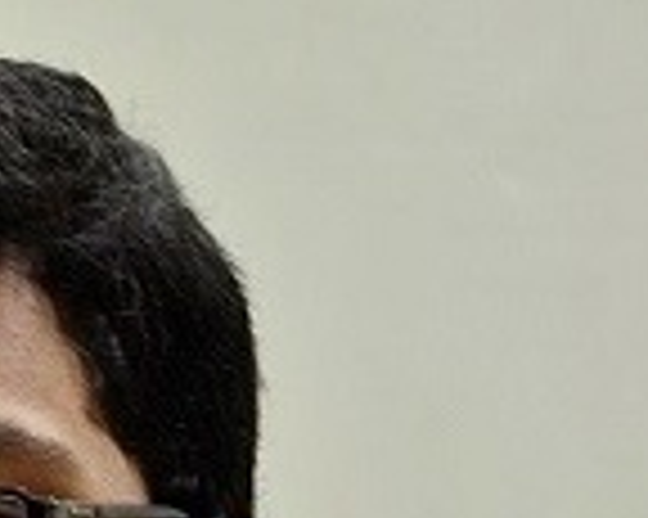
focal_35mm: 506
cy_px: 705
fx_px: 9690
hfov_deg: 3.8
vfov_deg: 3.1
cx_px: -119
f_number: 6.3
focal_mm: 105
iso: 1100
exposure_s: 1/10
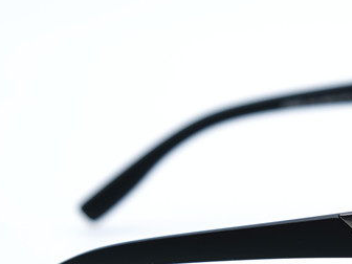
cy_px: 244
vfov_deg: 8.7
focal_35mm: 169
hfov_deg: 11.6
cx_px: 327
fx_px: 1719
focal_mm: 39
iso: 160
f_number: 4.5
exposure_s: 1/240
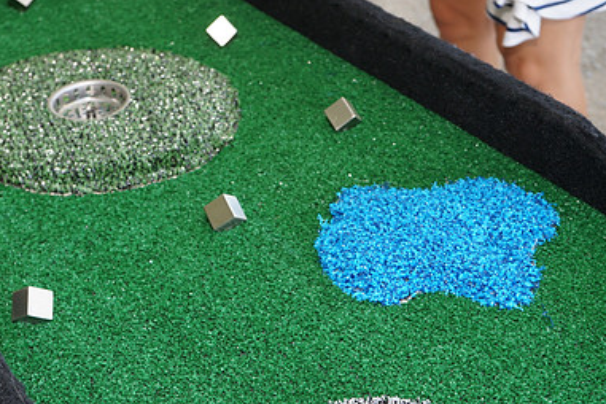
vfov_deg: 19.4
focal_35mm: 70
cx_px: 254
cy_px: 279
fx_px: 1178
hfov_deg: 28.8
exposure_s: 1/80
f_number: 5.6
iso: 400
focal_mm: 46
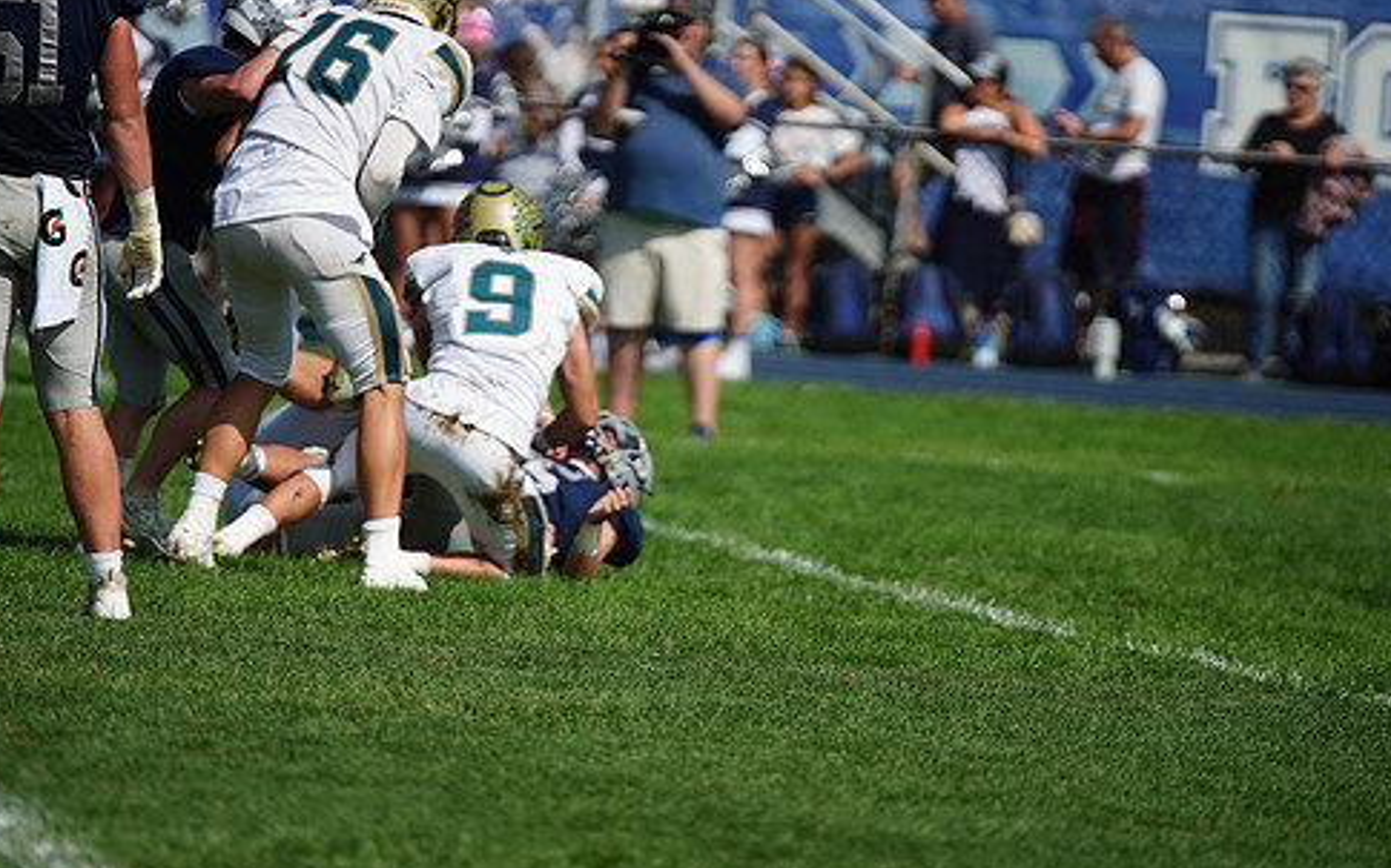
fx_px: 13873
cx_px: 651
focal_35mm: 366
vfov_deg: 3.6
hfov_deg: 5.7
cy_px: 339
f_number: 2.8
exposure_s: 1/8000
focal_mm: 300
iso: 400
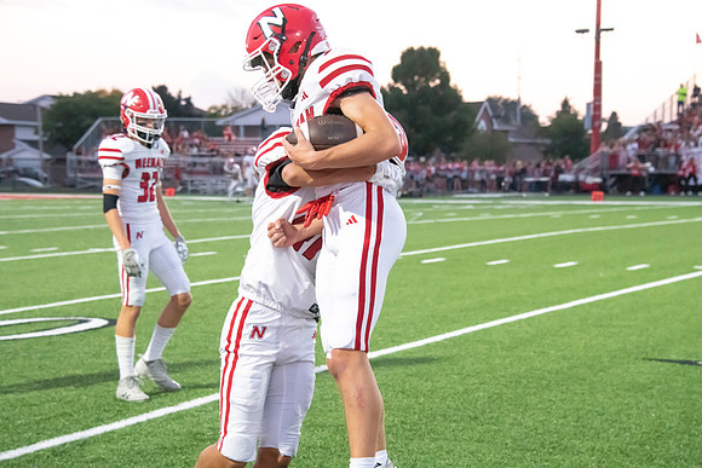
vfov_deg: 15.2
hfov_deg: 22.6
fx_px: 1755
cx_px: 351
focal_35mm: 90
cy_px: 234
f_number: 7.1
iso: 10000
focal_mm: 90
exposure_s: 1/320
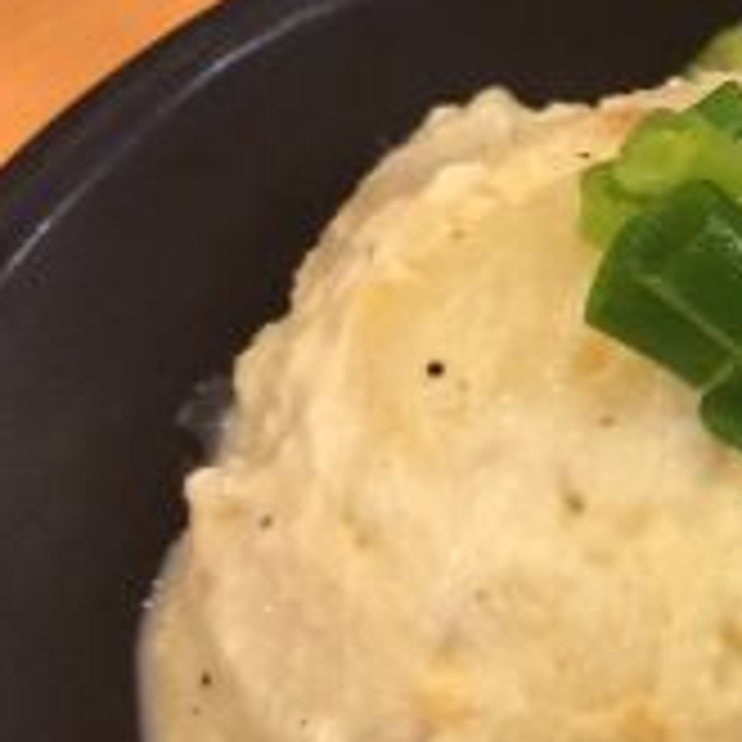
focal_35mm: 109
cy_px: 749
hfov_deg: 14.1
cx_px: 1336
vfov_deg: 15.7
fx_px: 2643
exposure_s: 1/10
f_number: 2.2
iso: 100
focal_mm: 4.15
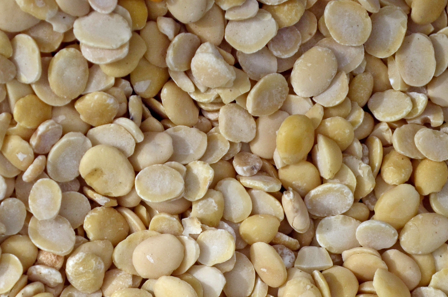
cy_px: 330
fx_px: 2786
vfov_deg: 6.1
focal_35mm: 224
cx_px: 141
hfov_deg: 9.2
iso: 200
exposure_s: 1/2500
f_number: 5.6
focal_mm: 55
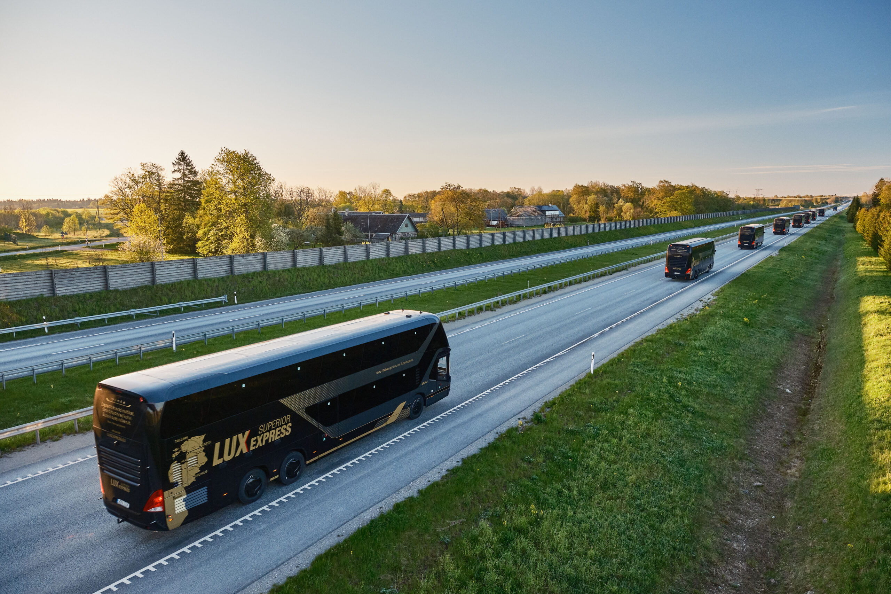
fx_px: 594
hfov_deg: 73.8
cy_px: 297
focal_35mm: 24
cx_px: 446
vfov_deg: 53.1
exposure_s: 1/640
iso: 1600
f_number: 3.2
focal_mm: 16
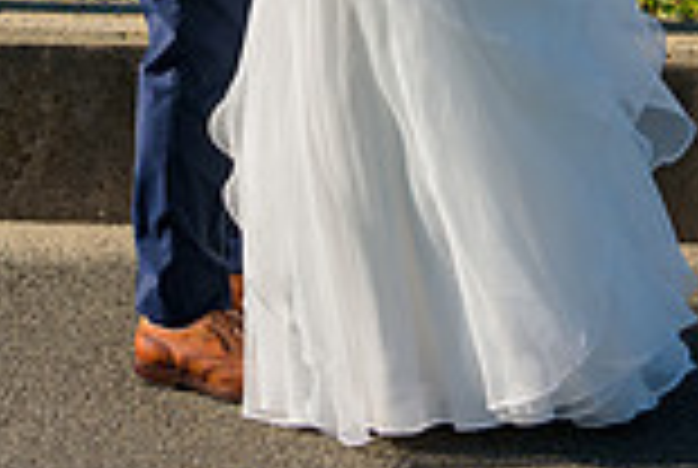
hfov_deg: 12.2
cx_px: 387
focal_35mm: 168
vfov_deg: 7.9
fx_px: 3264
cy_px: -367
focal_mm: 45
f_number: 3.2
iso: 200
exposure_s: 1/2500
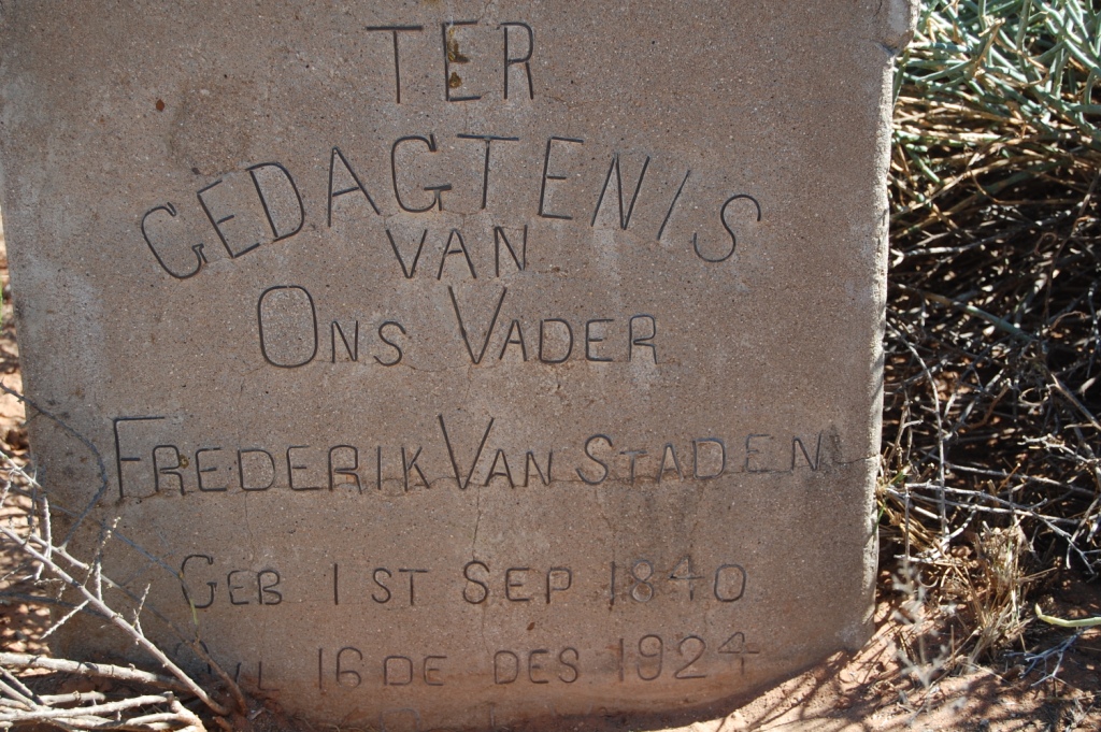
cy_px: 366
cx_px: 550
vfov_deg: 16.5
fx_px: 2521
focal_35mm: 82
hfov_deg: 24.6
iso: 200
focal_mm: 55
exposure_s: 1/200
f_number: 7.1
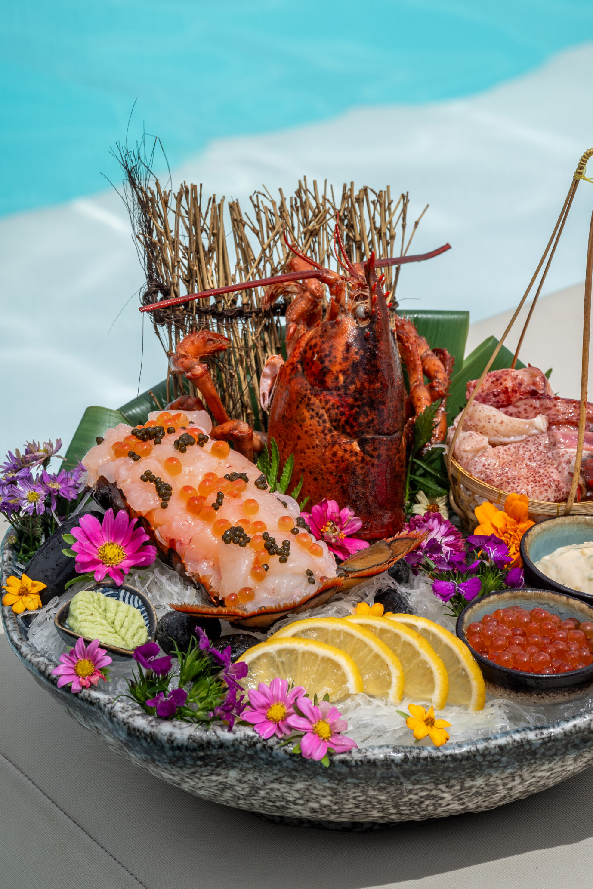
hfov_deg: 6.3
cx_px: 340
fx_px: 5386
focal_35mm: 218
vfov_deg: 9.4
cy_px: 351
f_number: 11
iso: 100
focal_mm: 176
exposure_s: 1/400
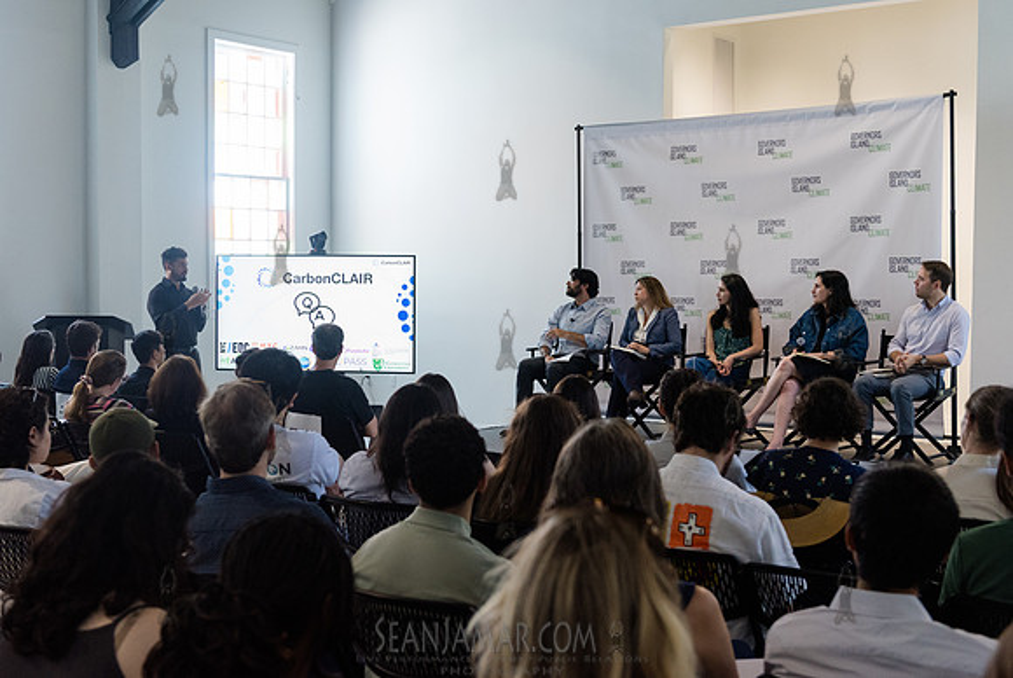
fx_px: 1325
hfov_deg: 41.8
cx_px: 491
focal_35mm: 47
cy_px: 330
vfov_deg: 28.7
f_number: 4
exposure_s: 1/320
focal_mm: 45
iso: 4000
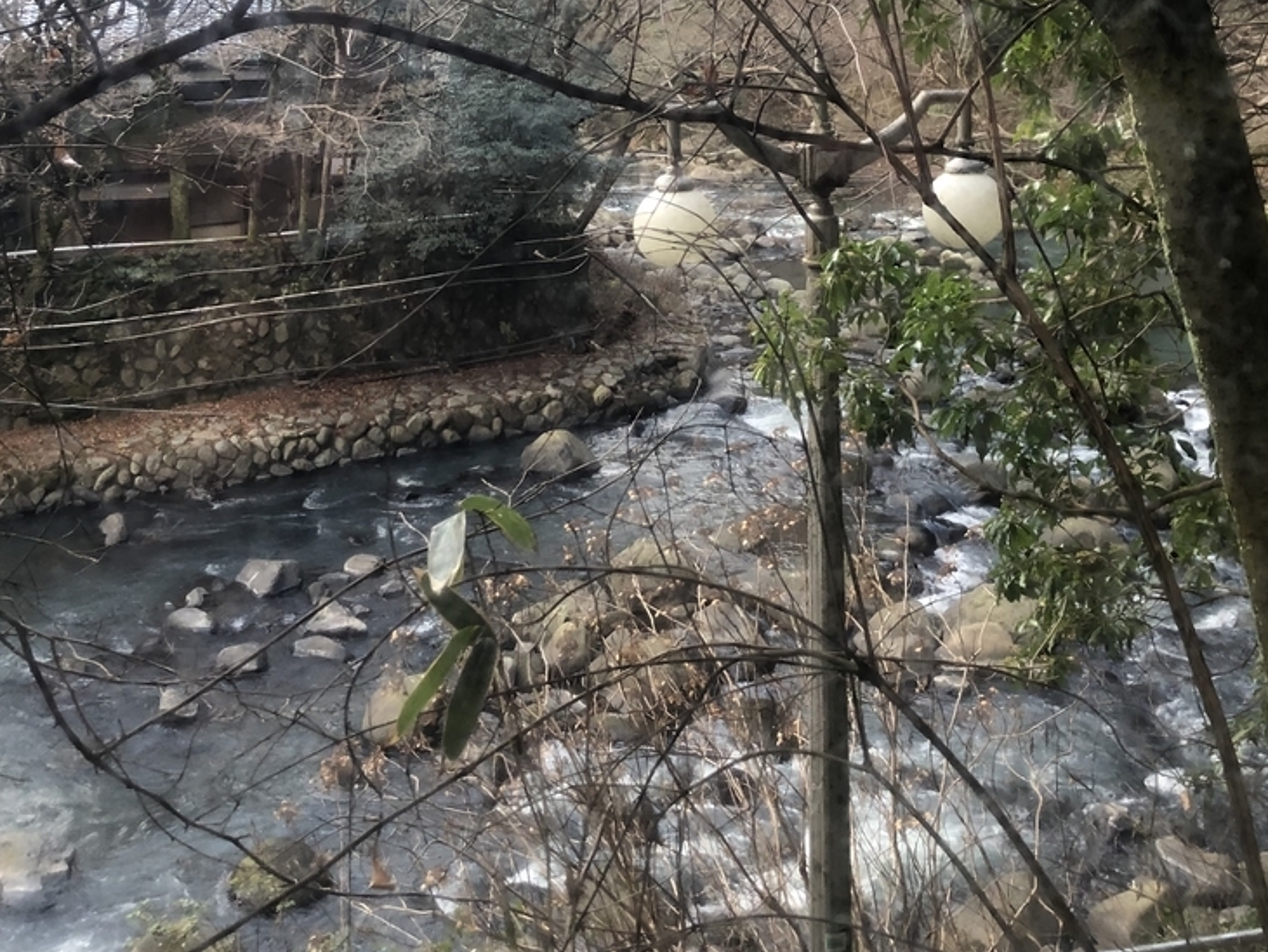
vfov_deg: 30.9
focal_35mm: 46
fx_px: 1686
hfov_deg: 41.2
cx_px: 657
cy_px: 222
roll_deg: +0.3
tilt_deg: -7.8
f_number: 1.8
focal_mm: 3.99
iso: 25
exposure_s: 1/33
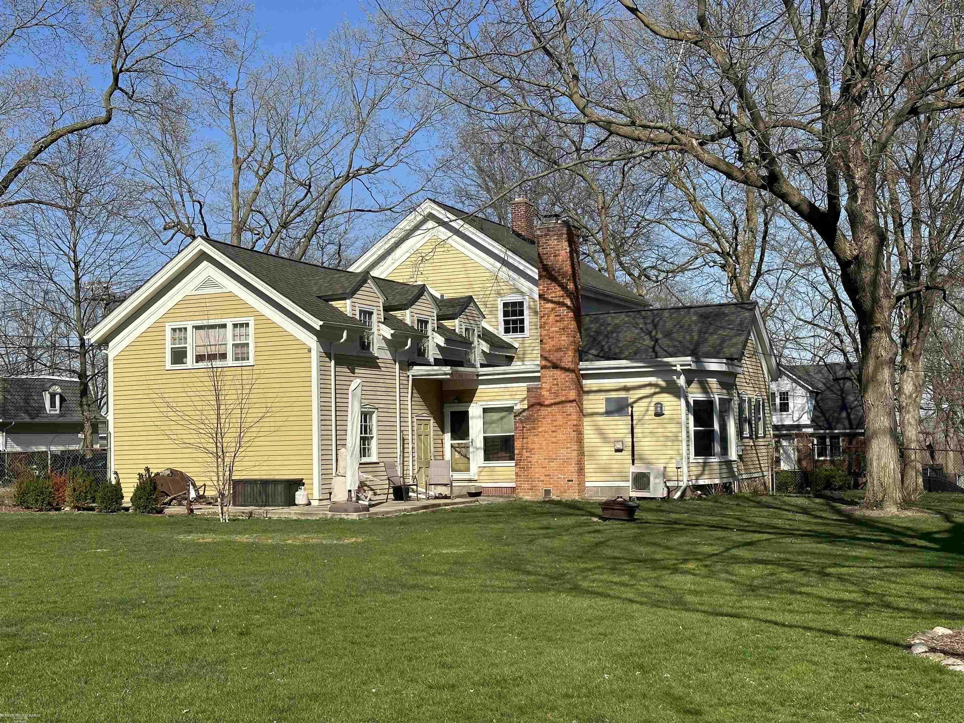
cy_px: 362
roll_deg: +1.6
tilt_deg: +3.6
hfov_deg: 39.7
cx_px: 482
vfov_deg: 30.3
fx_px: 1337
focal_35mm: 48
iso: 64
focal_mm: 6.86
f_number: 1.78
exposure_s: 1/5263
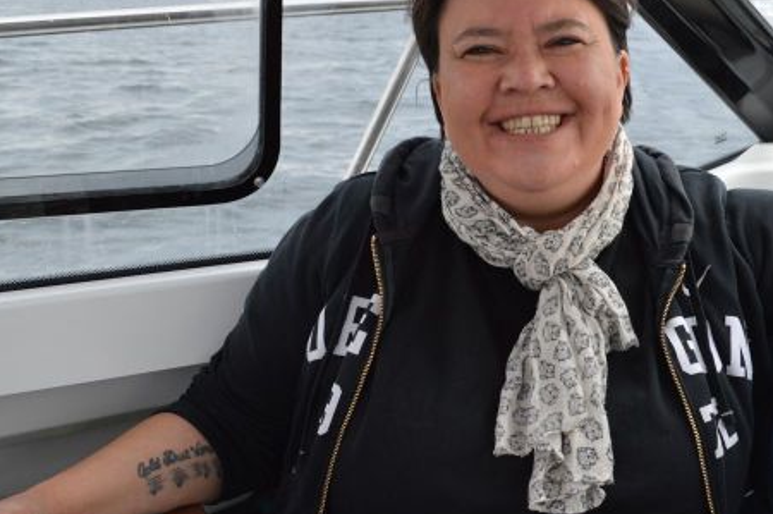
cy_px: 144
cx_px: 562
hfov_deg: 40.2
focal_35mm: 48
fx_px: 1030
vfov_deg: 27.7
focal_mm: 18
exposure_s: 1/125
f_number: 5.6
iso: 280
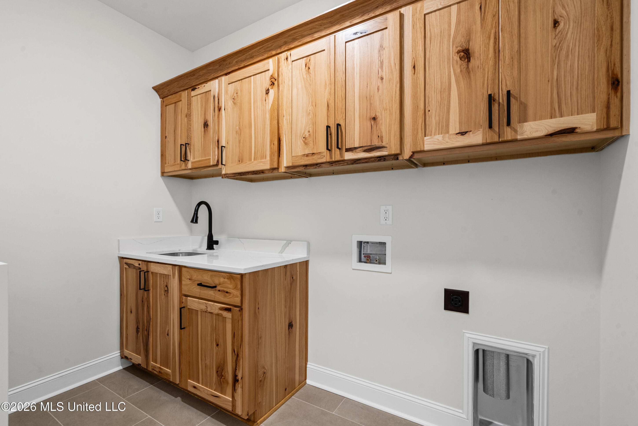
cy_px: 213
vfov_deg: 73.7
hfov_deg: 96.7
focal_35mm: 16
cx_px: 319
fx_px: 284
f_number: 9
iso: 800
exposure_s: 1/2.5
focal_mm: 16
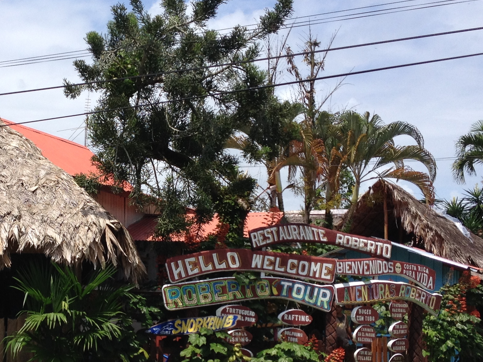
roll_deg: -1.2
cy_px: 230
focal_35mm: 72
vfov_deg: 20.4
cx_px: 123
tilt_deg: +2.2
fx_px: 1005
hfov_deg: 26.7
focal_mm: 4.28
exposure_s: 1/2045
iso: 50
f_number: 2.4
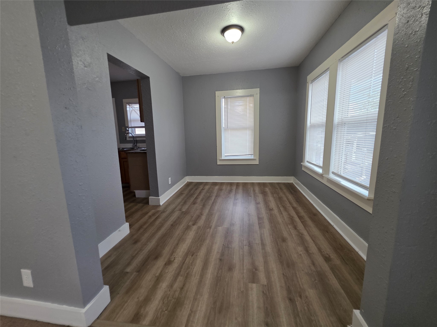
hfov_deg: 106.2
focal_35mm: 13
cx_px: 218
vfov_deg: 89.9
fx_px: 164
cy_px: 164
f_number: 1.9
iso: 125
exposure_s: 1/120
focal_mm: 2.2
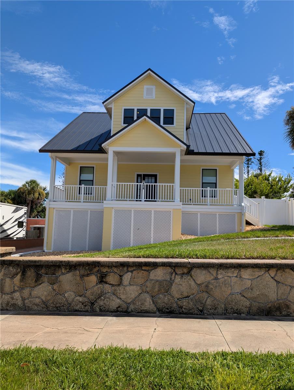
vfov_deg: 71.5
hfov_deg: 56.9
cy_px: 195
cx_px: 147
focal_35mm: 24
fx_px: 271
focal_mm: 6.9
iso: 21
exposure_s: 1/1224
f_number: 1.68
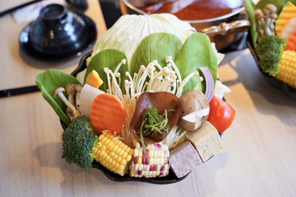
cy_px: 98
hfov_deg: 48.7
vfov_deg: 33.5
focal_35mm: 40
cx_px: 148
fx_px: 327
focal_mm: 39.8
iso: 320
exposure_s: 1/60
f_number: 4
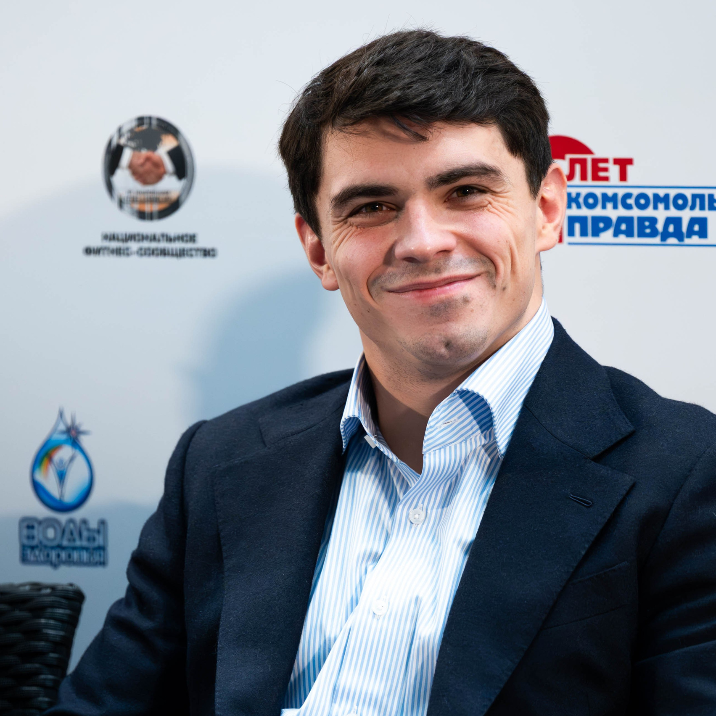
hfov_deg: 4.5
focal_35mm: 387
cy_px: 510
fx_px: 9056
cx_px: 364
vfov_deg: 4.5
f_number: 2.8
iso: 2500
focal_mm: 195
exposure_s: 1/500
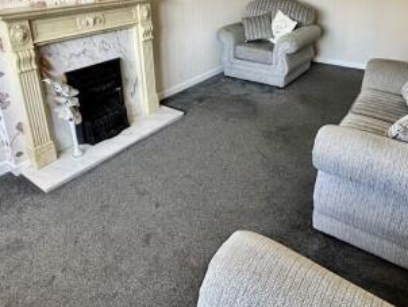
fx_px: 318
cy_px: 75
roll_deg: +0.4
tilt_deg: -19.7
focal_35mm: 27
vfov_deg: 49.3
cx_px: 217
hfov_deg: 65.2
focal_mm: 2.22
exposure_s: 1/99
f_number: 2.2
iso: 320
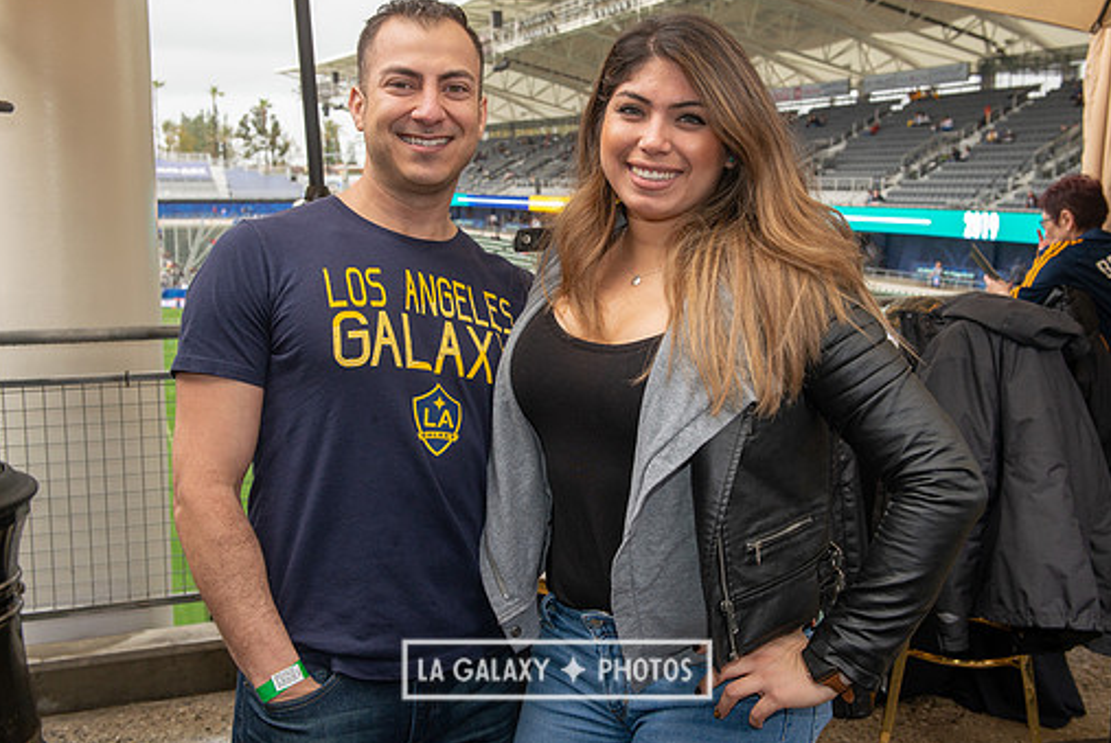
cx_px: 557
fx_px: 1235
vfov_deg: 33.4
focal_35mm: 40
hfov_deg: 48.4
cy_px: 341
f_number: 7.1
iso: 500
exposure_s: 1/200
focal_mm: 35
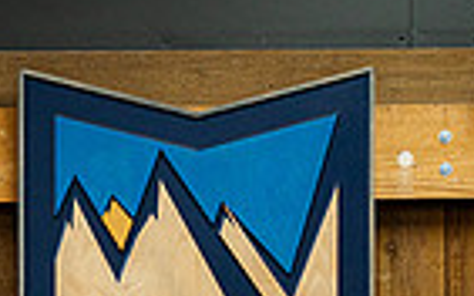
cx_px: -201
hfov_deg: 7.2
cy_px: 651
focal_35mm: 286
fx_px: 3693
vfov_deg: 4.5
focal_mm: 59
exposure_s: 1/125
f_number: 3.5
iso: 640
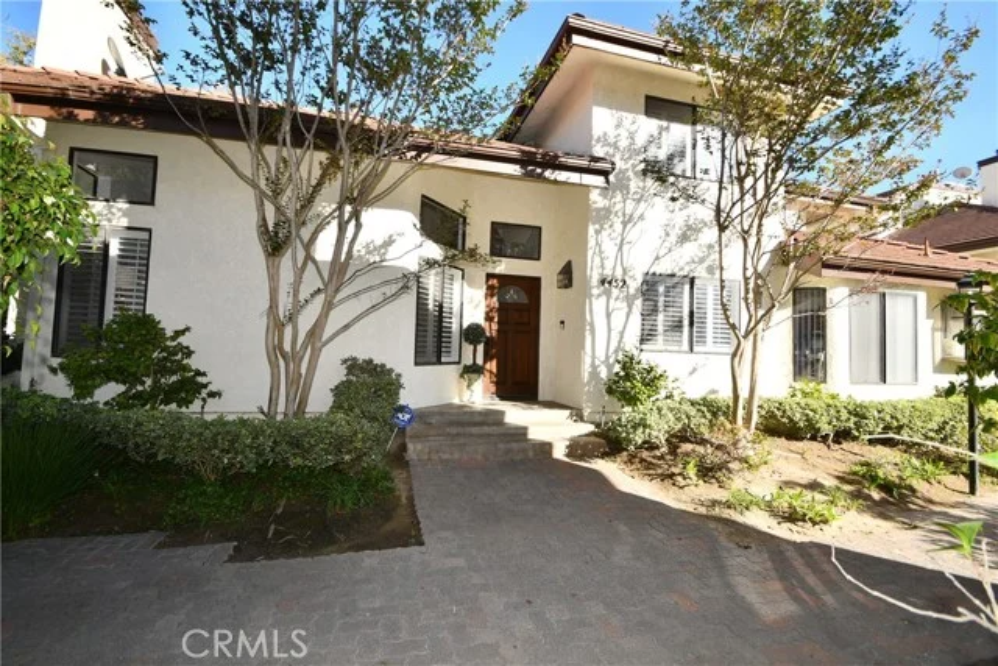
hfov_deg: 100.4
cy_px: 333
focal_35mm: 15
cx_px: 499
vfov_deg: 77.4
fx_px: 416
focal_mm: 10
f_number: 7.1
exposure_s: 1/200
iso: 100
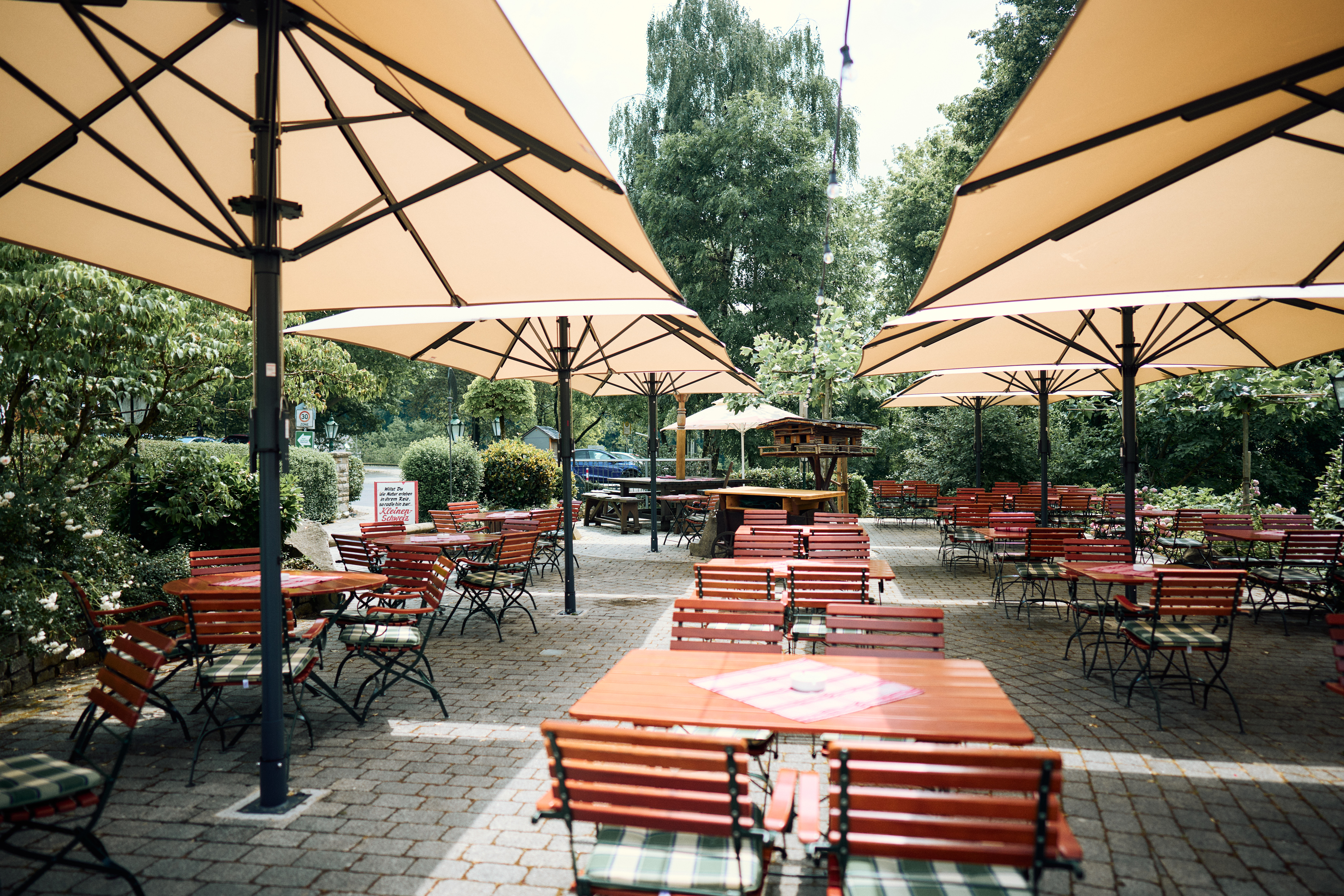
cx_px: 672
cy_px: 448
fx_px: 896
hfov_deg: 73.7
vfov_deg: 53.1
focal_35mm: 24
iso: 100
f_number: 1.8
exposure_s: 1/1600
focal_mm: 24
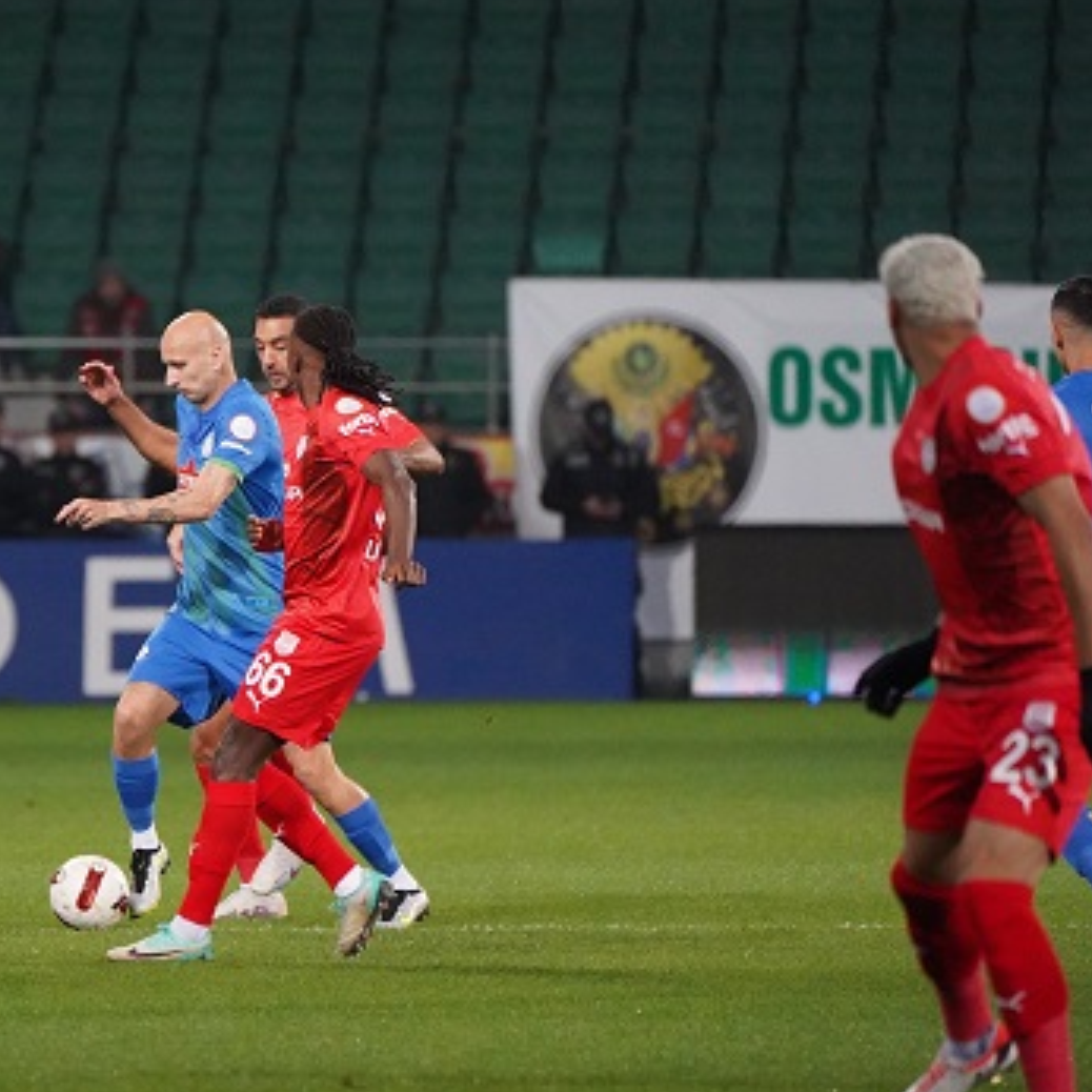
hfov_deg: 3.0
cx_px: 177
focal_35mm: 589
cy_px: 555
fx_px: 21022
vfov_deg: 3.0
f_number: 5.6
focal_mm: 400
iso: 12800
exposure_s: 1/2000
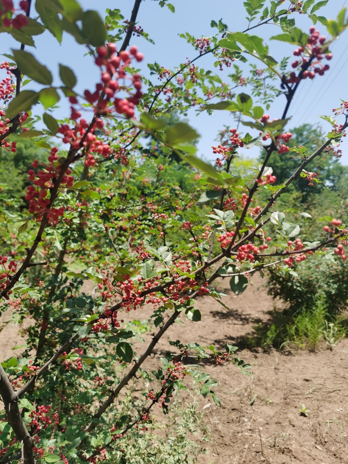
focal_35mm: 27
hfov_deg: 51.3
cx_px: 174
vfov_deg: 65.3
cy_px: 232
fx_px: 362
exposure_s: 1/2347
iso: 50
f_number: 1.6
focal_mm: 5.56
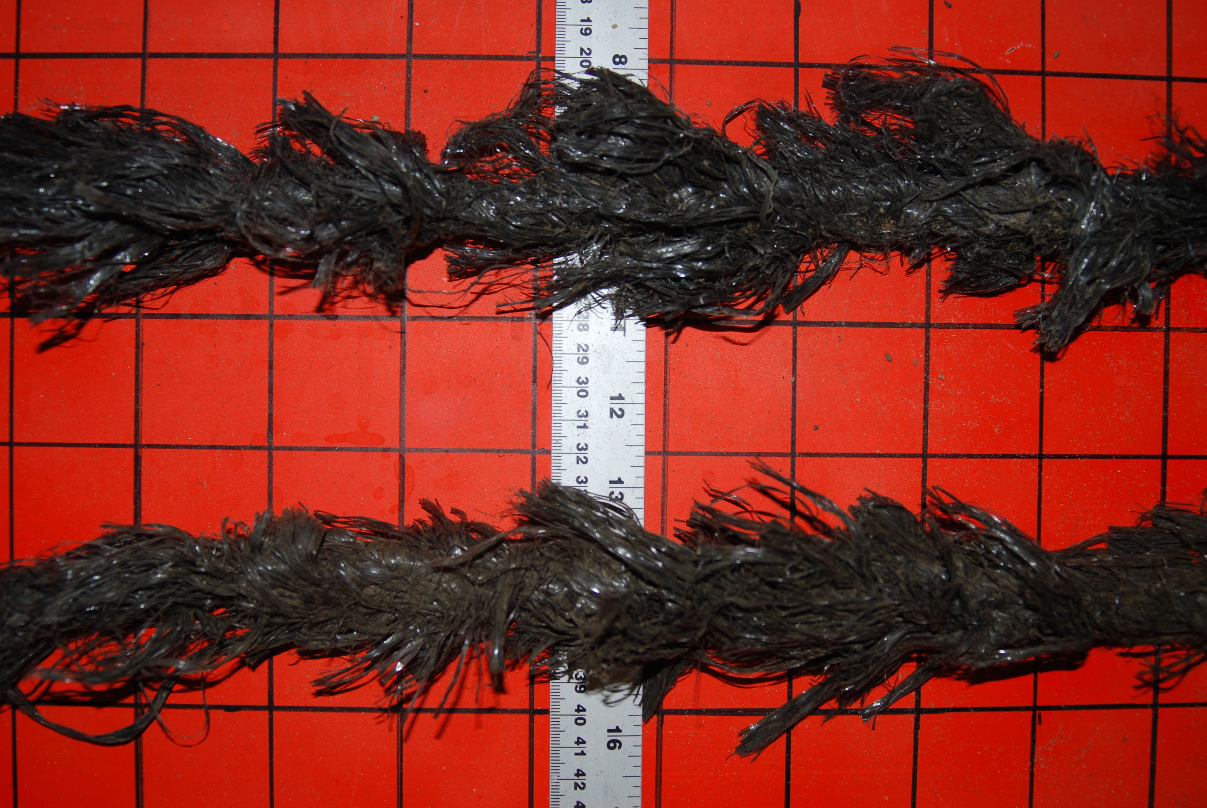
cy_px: 404
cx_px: 604
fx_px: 1410
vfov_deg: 32.0
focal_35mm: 42
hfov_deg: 46.3
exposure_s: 1/125
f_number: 4
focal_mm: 28
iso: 100
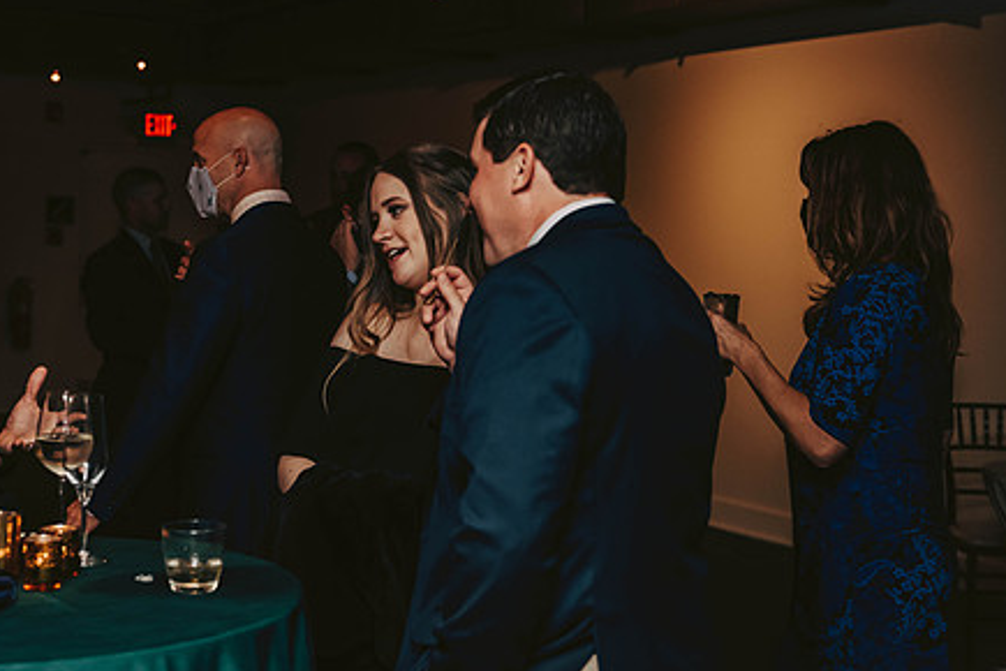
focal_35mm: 64
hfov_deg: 31.3
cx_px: 379
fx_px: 1788
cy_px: 307
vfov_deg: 21.2
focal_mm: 48
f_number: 3.2
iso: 2500
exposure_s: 1/200
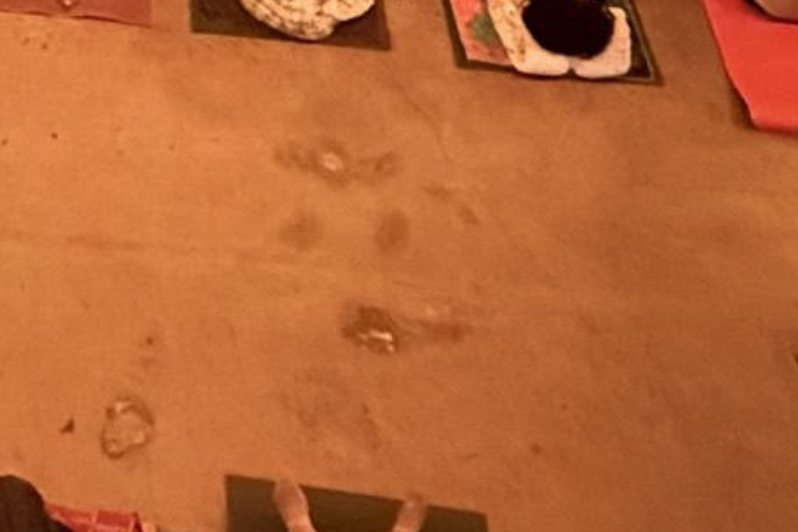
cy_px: -326
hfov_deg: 26.0
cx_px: -145
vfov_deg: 17.1
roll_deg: +0.9
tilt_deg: -37.3
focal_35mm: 70
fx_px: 1551
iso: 1600
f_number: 2.2
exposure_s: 1/30
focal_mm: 2.22
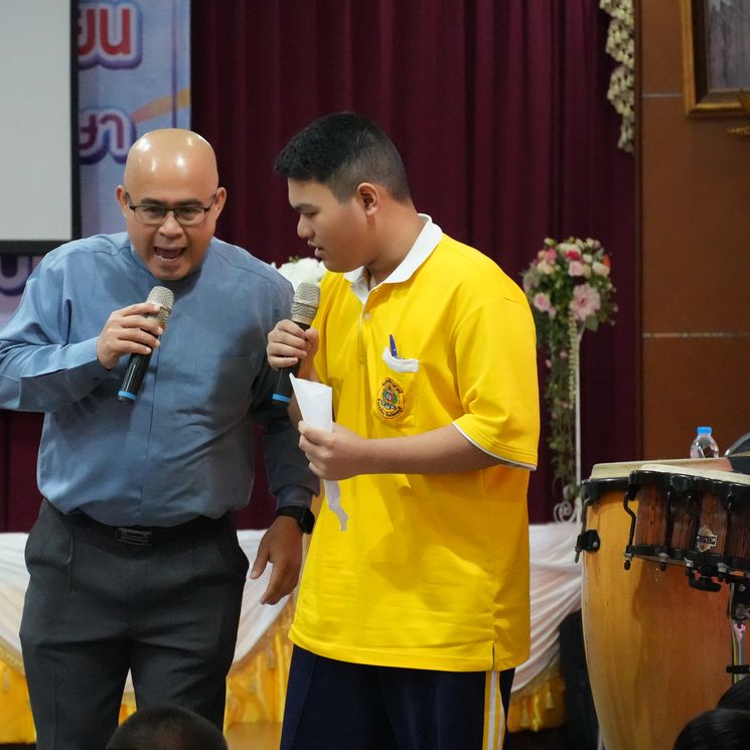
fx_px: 5237
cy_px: 373
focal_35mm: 214
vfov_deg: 8.2
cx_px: 260
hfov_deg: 8.2
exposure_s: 1/160
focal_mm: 111
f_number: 5.6
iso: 10000
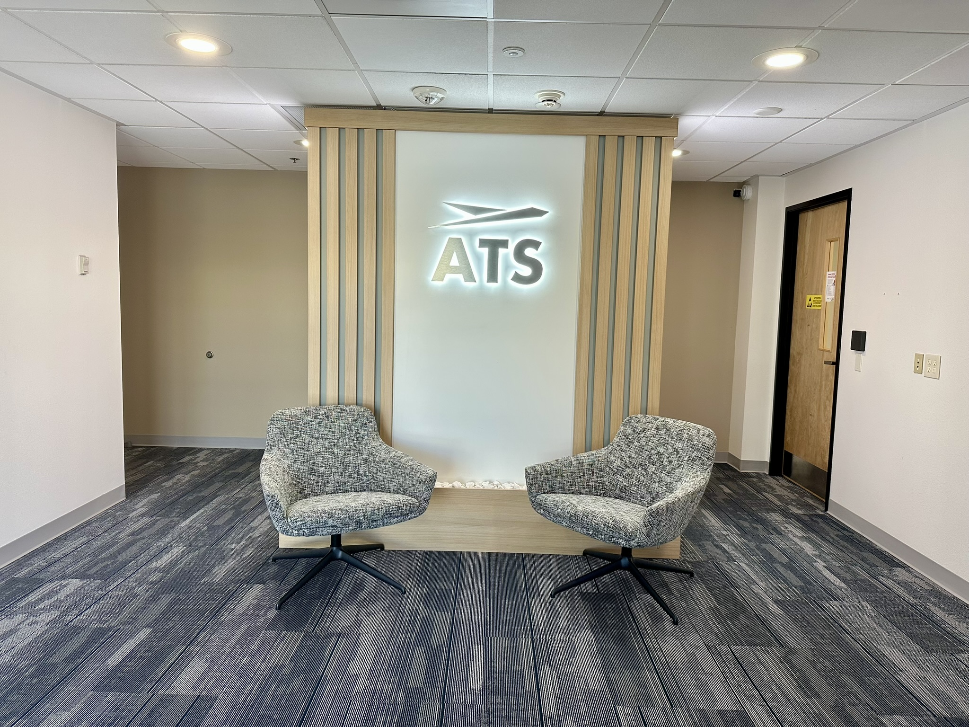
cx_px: 484
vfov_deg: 56.8
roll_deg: -1.7
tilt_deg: -5.3
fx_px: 672
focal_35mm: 24
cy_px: 364
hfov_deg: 71.6
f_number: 1.78
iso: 160
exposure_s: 1/120
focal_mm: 6.86
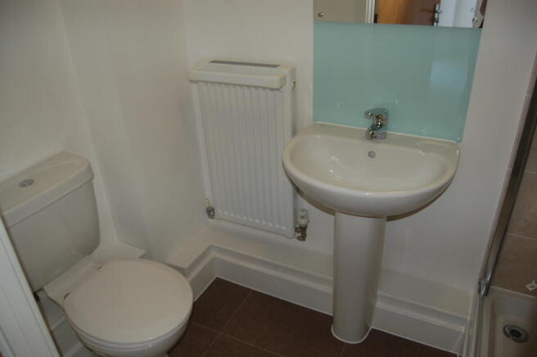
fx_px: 402
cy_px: 178
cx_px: 268
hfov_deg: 67.4
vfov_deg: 47.8
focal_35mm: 27
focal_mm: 18
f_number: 3.5
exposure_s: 1/60
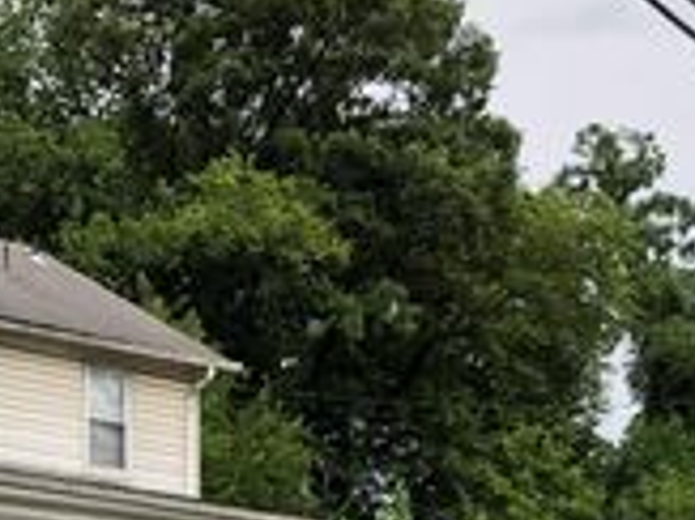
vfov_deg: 16.4
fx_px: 1725
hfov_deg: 22.0
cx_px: 4
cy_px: 646
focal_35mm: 86
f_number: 1.8
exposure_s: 1/284
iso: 20
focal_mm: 3.99
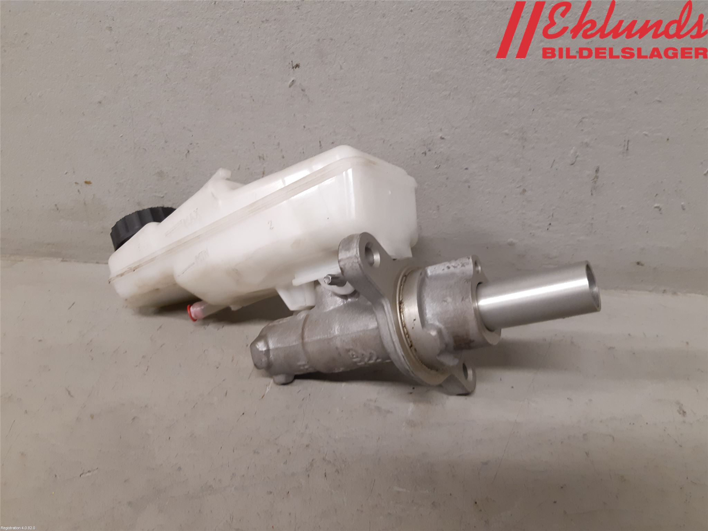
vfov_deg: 53.1
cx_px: 354
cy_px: 266
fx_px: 532
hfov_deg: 67.3
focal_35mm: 26
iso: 160
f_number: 1.7
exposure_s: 1/50
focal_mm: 3.93
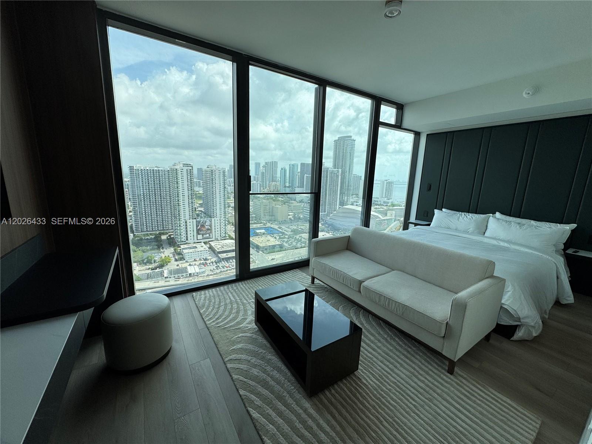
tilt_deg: -11.5
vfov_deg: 85.7
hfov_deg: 102.1
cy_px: 222
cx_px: 296
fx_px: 239
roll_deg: -1.7
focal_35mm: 14
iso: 50
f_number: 2.2
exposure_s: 1/879
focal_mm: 2.22
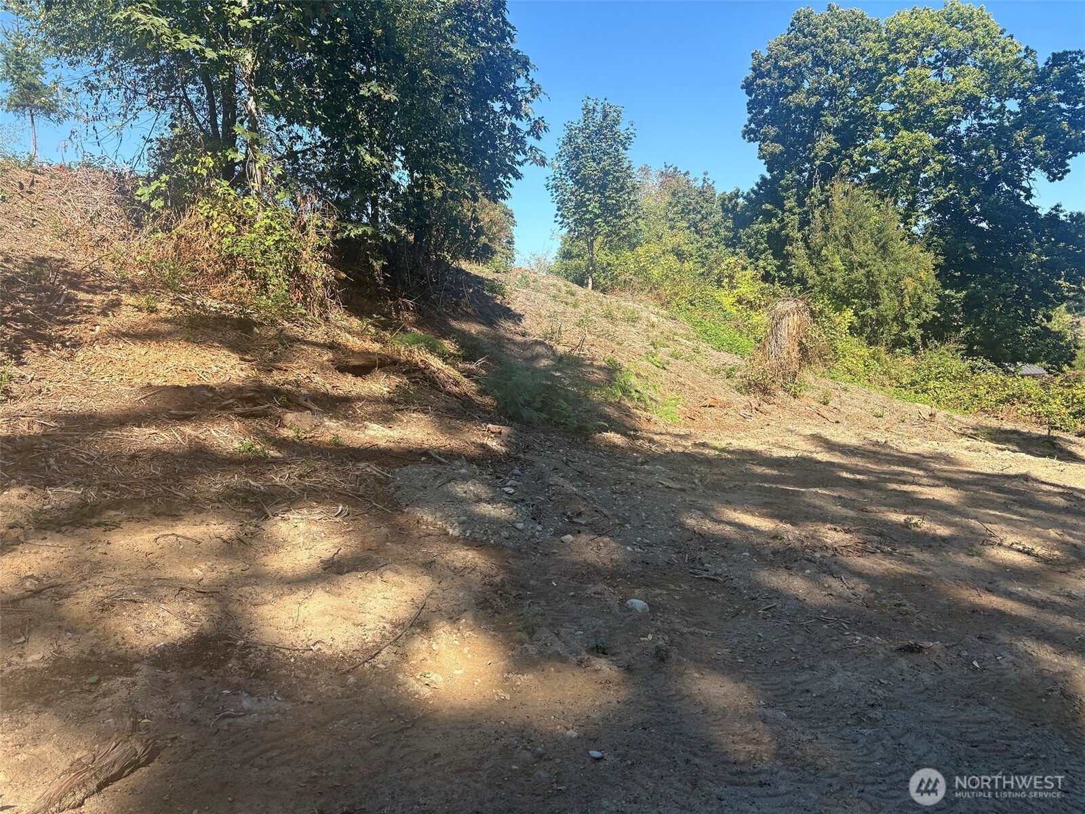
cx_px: 542
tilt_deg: -6.7
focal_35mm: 26
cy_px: 407
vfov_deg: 53.1
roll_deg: +4.3
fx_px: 815
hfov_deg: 67.3
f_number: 1.6
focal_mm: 5.96
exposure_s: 1/1081
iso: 50
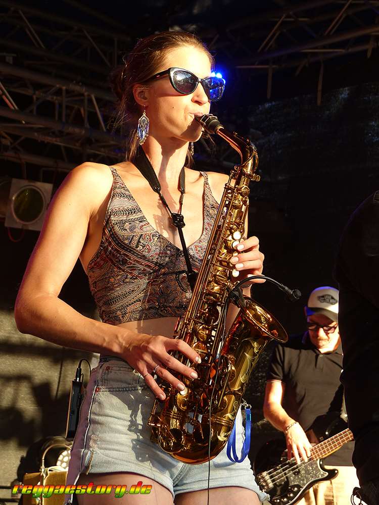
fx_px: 1766
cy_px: 252
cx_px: 190
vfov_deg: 16.3
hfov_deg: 12.2
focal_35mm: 121
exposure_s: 1/125
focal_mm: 21.8
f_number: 3.2
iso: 100
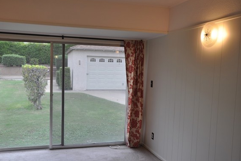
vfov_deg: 38.9
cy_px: 82
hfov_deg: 55.7
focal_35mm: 34
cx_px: 108
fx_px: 228
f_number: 10
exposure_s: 1/25
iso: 200
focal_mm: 20
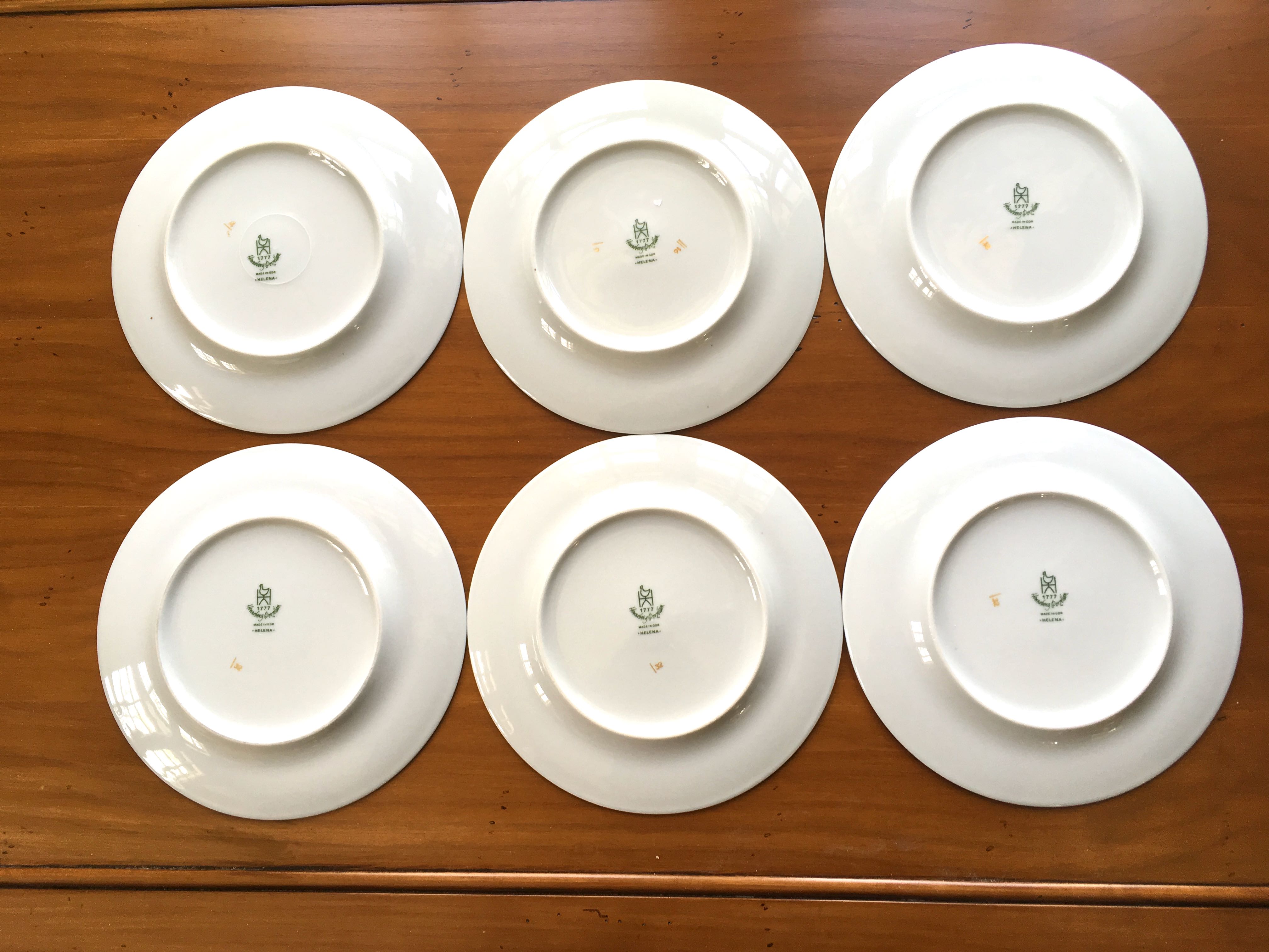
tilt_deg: -84.0
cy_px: 476
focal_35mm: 29
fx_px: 1063
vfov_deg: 48.2
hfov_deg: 61.7
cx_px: 634
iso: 32
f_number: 2.2
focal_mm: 4.15
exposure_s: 1/50
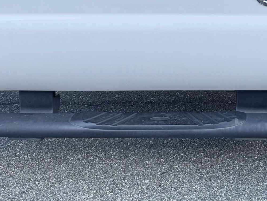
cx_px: 270
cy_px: -35
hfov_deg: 25.6
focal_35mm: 72
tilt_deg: -11.7
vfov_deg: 19.3
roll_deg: -0.4
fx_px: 555
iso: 80
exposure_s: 1/621
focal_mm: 6.76
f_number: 1.78
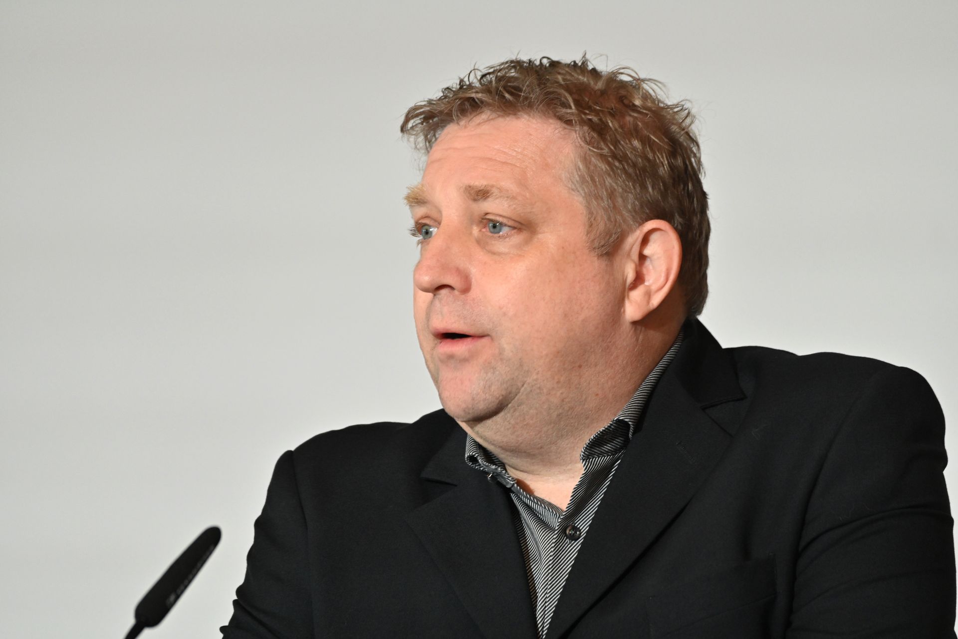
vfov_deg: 3.4
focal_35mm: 400
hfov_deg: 5.2
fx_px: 10644
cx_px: 479
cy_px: 320
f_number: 5.6
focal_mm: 400
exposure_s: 1/125
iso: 2000
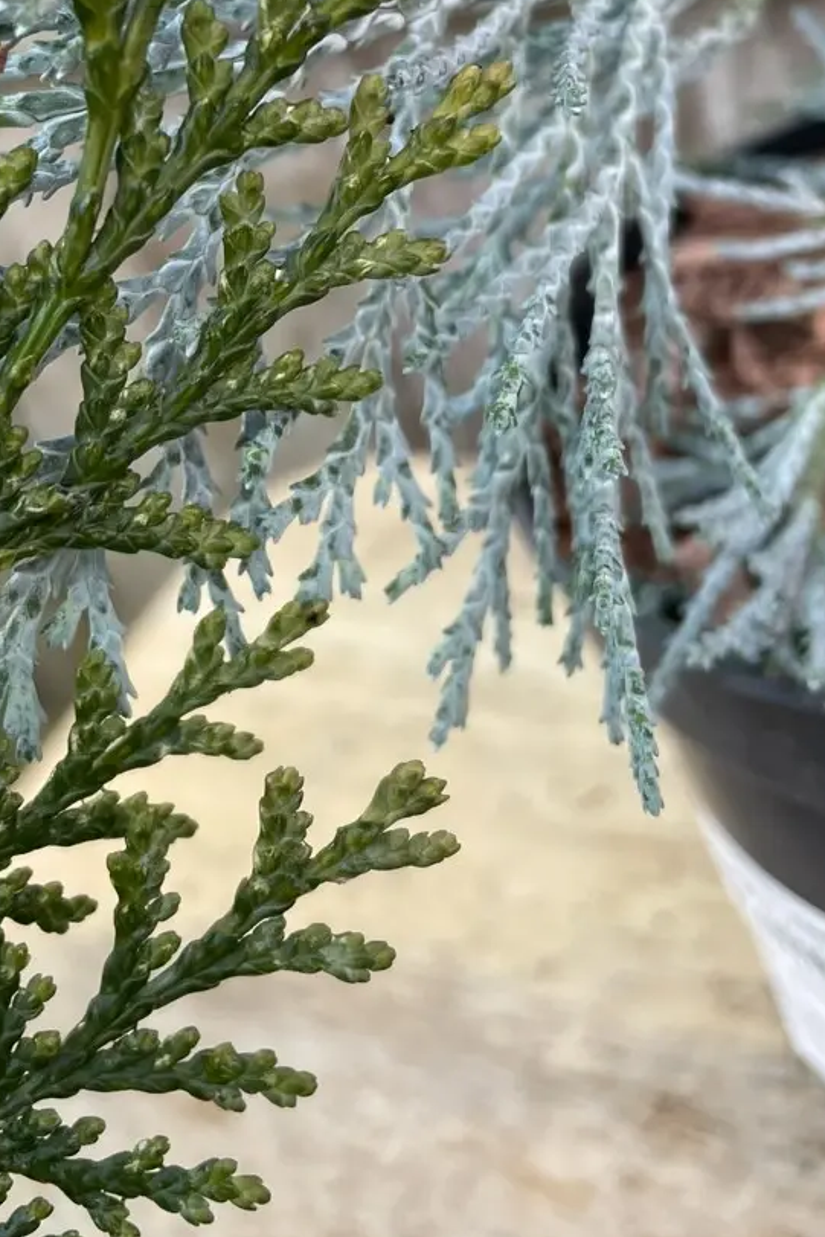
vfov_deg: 39.5
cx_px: 183
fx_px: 1649
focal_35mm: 48
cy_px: 246
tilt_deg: -23.2
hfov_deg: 27.6
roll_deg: +19.3
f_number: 1.6
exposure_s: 1/121
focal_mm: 4.2
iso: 64
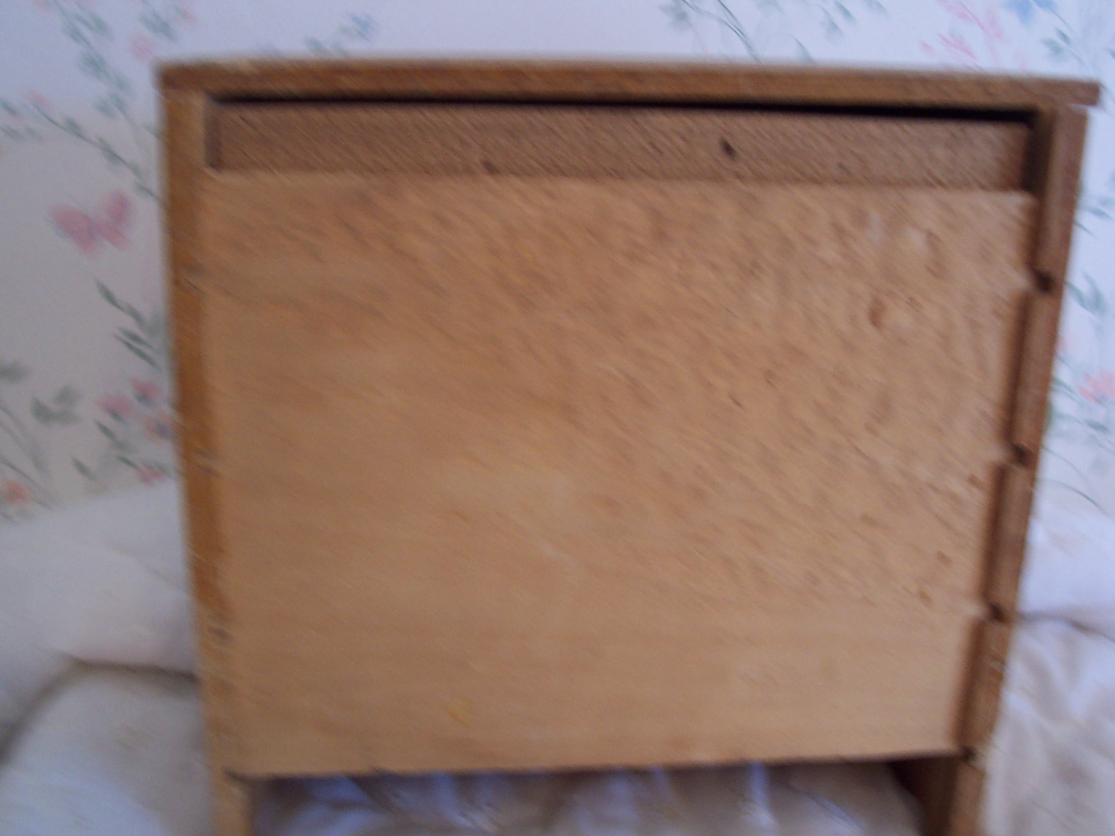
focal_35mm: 37
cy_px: 418
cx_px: 558
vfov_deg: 38.7
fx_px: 1192
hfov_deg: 50.1
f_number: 2.8
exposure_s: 1/30
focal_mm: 5.6
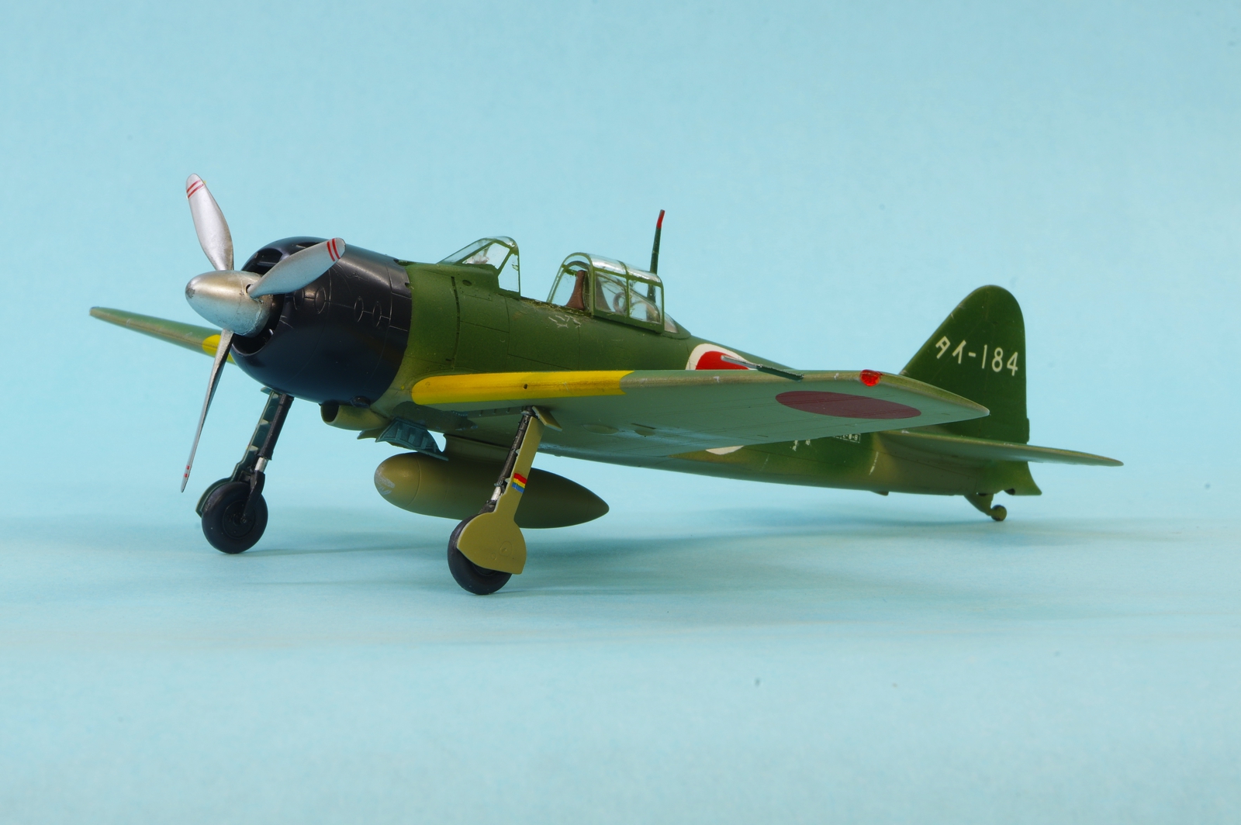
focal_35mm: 127
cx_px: 620
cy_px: 412
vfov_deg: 10.8
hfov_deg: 16.1
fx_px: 4374
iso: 100
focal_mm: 85
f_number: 29
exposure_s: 4
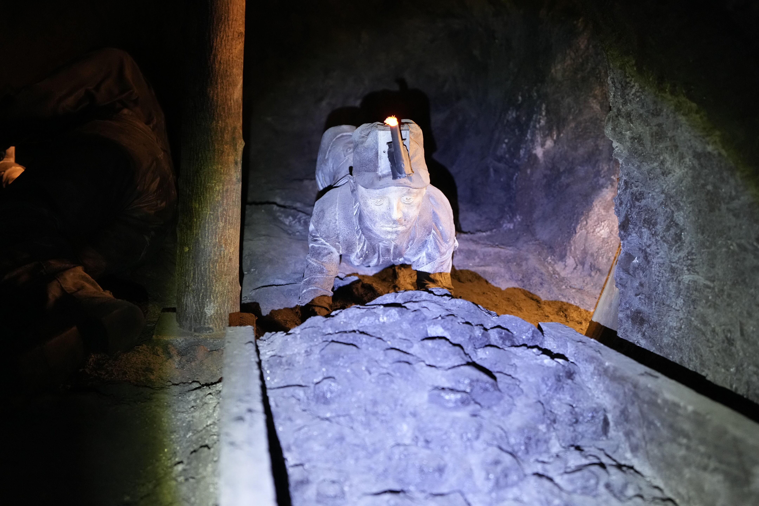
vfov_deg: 37.9
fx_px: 738
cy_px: 253
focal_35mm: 35
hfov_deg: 54.4
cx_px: 380
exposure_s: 1/40
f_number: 2.8
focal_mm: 35
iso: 4000
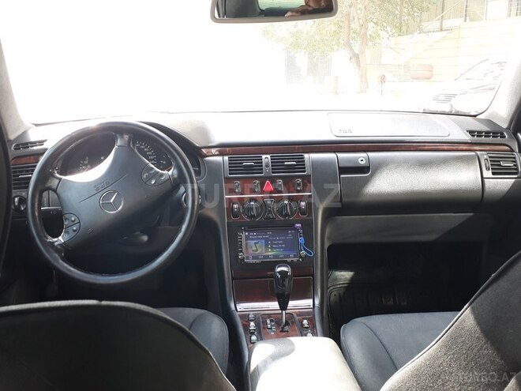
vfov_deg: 51.4
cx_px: 260
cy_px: 196
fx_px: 406
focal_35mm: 27
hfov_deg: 65.3
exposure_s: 1/50
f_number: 1.9
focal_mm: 3.6
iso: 40
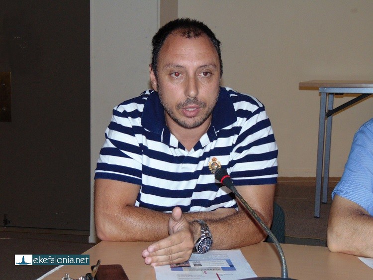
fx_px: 765
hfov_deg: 27.4
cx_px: 186
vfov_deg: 20.7
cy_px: 140
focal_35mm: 71
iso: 200
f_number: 3.7
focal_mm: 12.8
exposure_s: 1/60
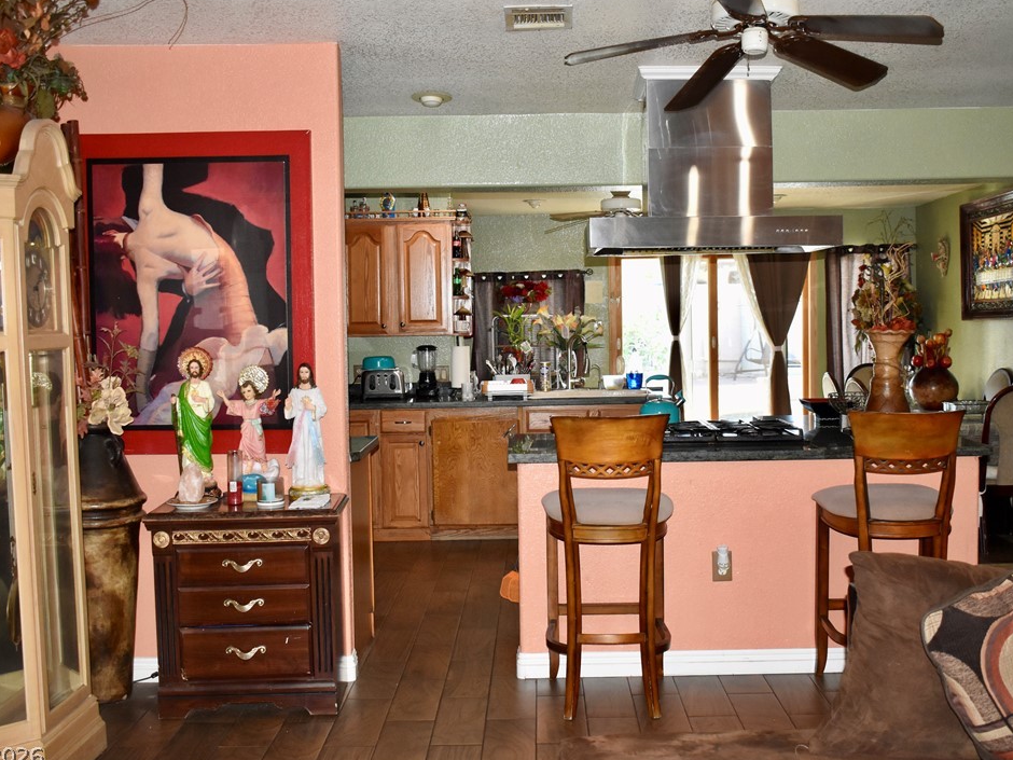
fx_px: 1171
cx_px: 515
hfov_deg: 46.8
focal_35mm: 40
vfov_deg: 36.0
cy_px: 383
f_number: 3.8
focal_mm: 24
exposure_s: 1/60
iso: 1800
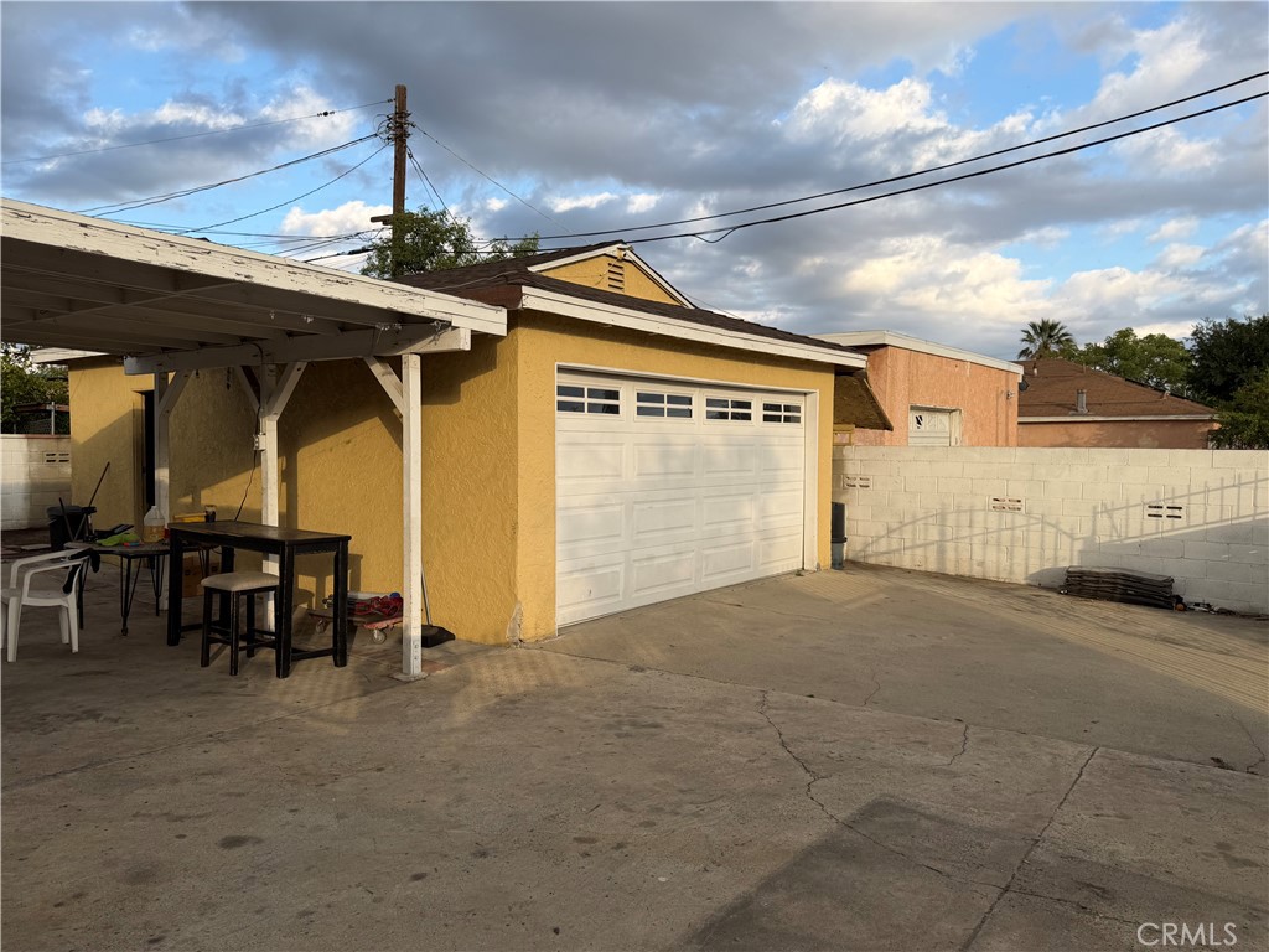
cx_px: 634
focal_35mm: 24
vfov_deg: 56.8
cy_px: 476
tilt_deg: -2.2
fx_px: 880
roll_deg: -0.4
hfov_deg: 71.6
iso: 80
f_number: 1.78
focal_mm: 6.76
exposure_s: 1/1901
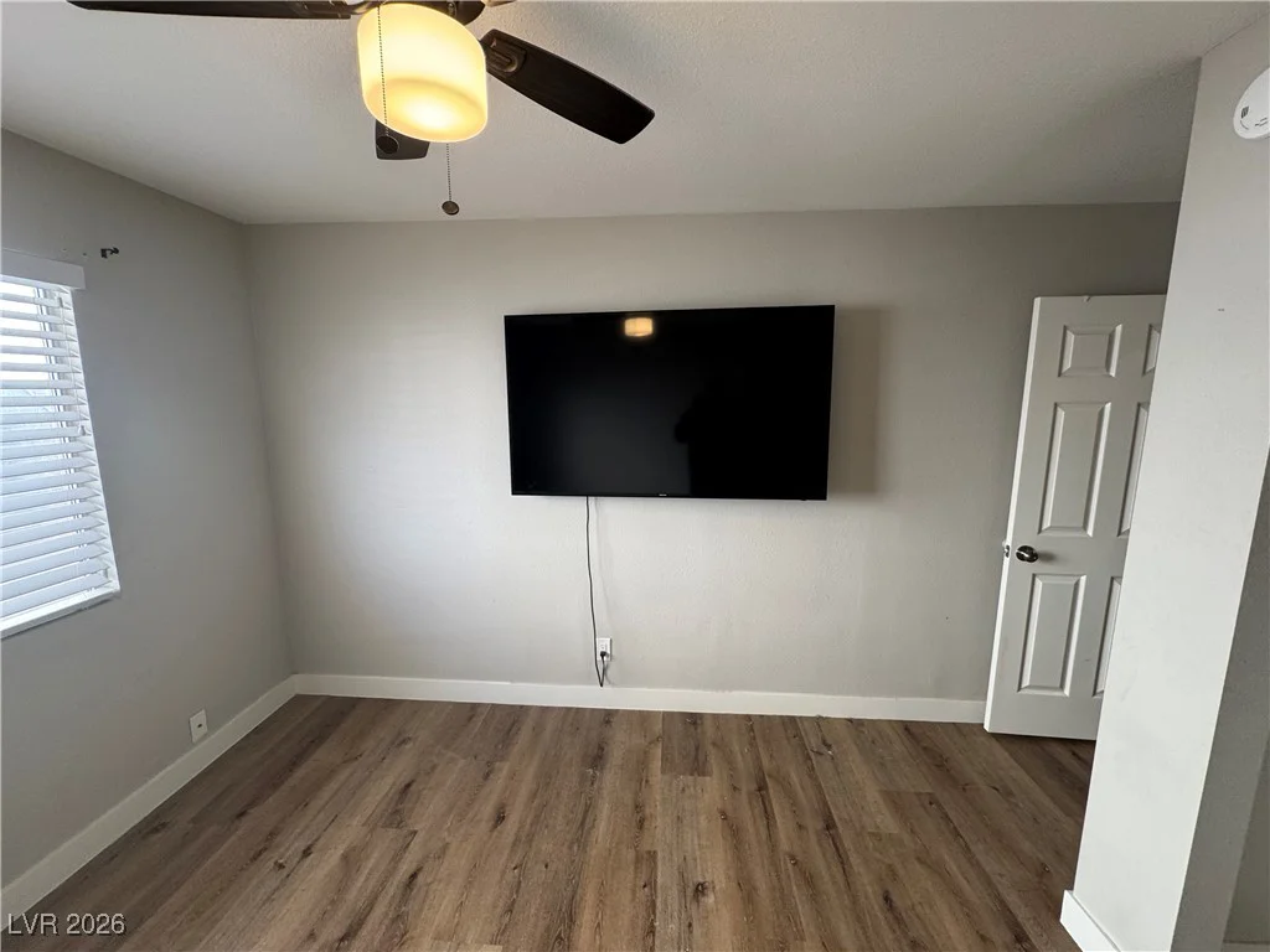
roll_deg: -1.6
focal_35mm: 14
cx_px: 635
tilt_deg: -8.8
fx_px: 514
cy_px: 476
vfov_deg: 85.7
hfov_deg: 102.1
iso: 160
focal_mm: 2.22
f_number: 2.2
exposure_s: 1/99
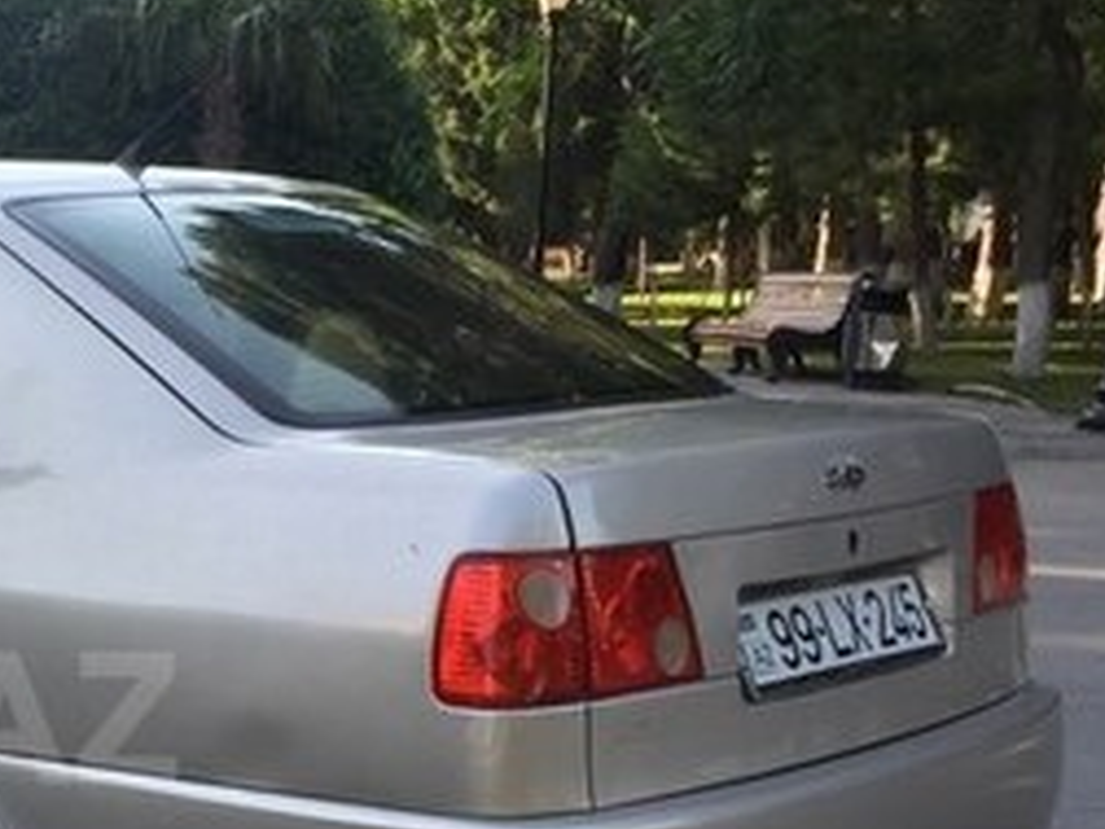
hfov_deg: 23.2
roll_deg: +1.6
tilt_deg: -8.4
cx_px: -272
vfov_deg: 19.1
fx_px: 2426
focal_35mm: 76
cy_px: 717
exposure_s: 1/247
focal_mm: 4.15
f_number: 2.2
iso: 32
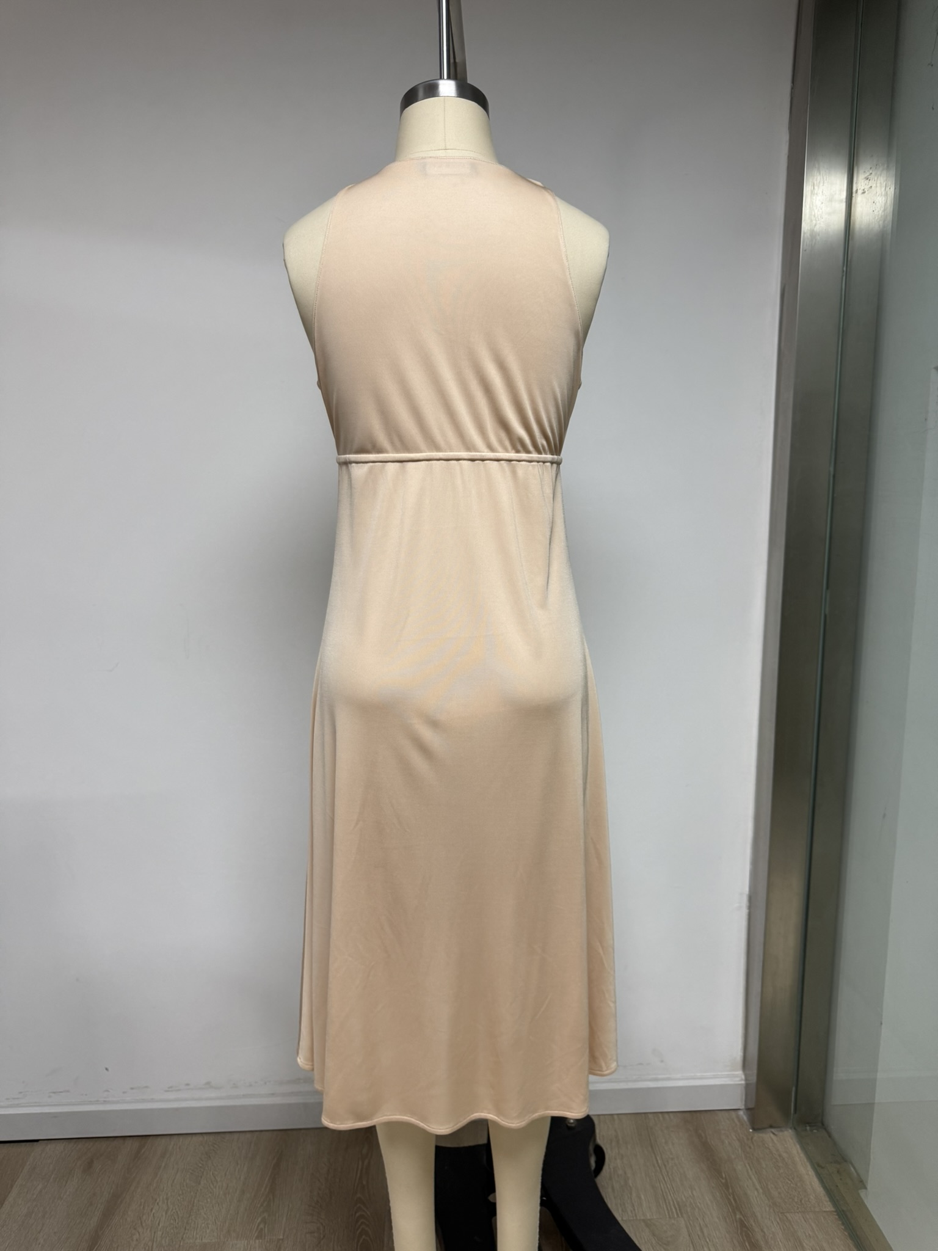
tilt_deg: -7.7
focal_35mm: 24
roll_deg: -1.0
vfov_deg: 71.6
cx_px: 469
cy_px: 626
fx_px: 867
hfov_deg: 56.8
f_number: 1.78
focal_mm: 6.76
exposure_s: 1/100
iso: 125
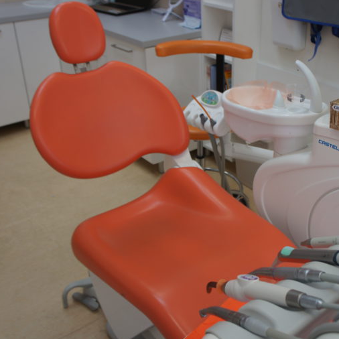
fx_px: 450
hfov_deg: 40.9
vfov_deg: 41.3
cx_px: 219
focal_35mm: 41
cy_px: 170
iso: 200
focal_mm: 21
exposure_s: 1/60
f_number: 4.5
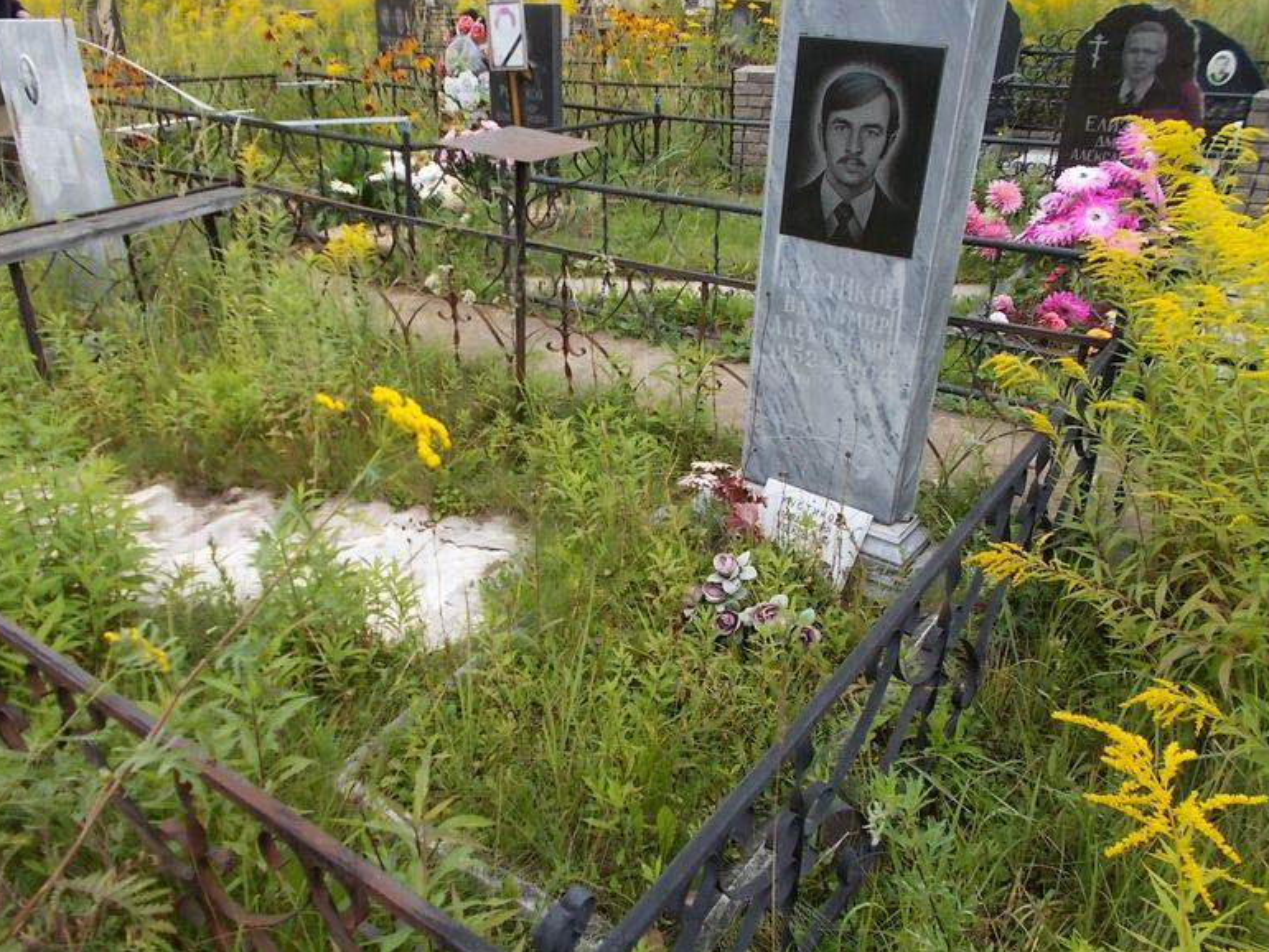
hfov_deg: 65.3
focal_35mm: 27
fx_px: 990
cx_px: 623
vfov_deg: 51.4
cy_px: 464
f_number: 3.2
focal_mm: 4.6
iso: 80
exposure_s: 1/200
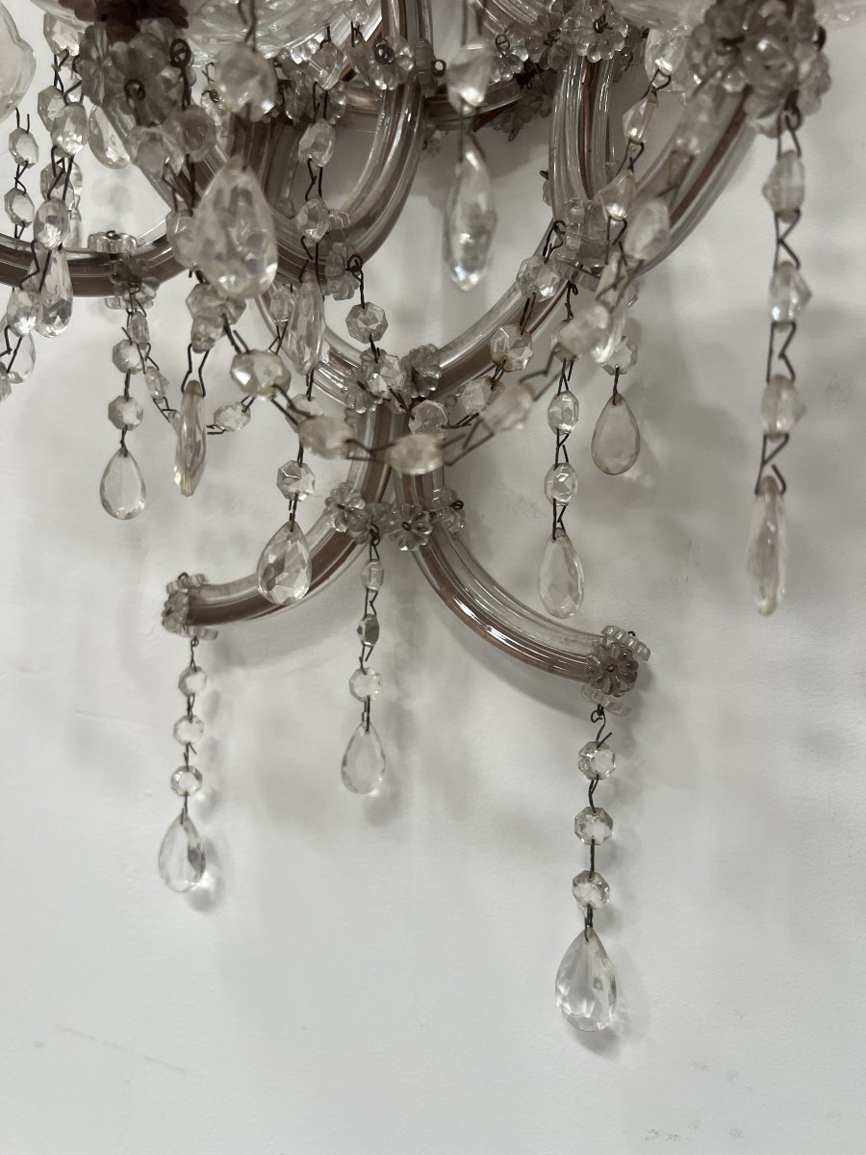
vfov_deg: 67.3
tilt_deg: +0.4
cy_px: 578
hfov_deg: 53.1
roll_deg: -1.7
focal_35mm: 26
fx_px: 867
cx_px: 433
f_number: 1.5
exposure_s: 1/121
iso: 125
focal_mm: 5.7
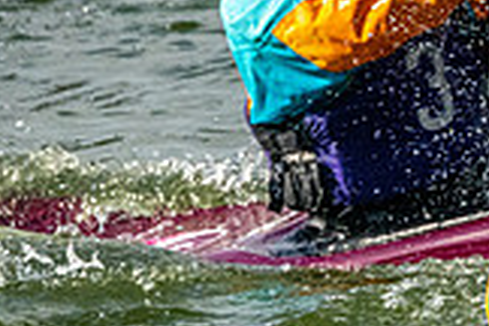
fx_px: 19423
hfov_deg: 1.4
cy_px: 258
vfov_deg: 1.0
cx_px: 691
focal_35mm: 1430
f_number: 13
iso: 2500
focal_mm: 400
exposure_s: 1/3200
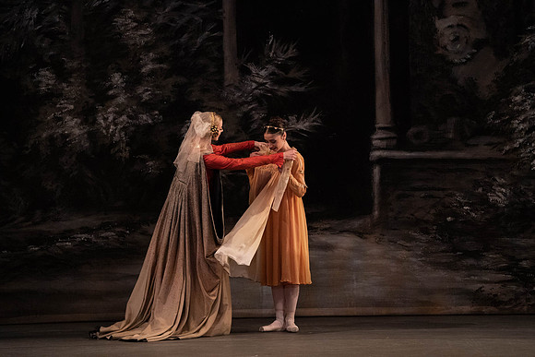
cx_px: 268
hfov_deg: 6.4
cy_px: 178
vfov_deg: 4.3
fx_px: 4771
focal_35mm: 321
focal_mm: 321
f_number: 6.3
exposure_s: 1/320
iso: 6400
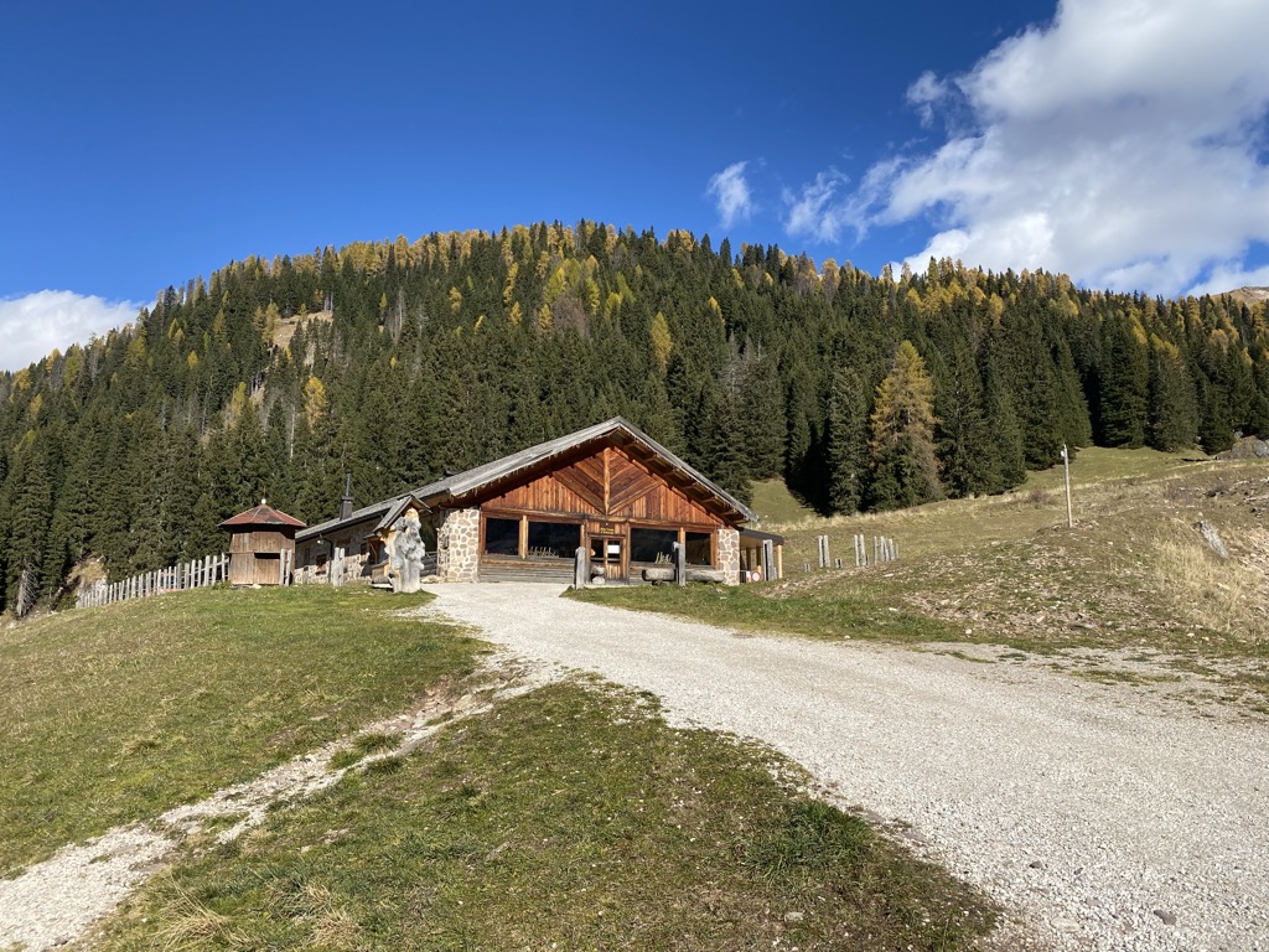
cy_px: 476
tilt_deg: +8.7
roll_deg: +0.0
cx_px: 634
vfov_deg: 53.1
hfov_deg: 67.3
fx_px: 953
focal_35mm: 26
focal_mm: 4.25
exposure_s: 1/2755
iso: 32
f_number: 1.8
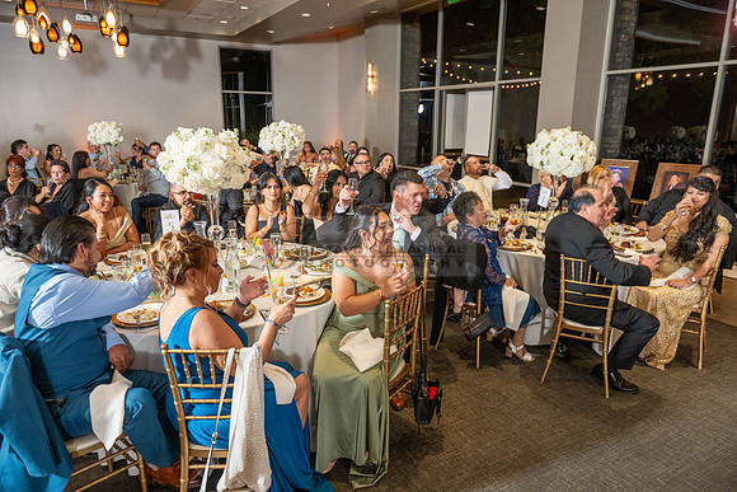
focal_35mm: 24
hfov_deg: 73.7
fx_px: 491
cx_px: 368
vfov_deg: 53.2
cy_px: 246
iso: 800
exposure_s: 1/160
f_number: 3.5
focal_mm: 24
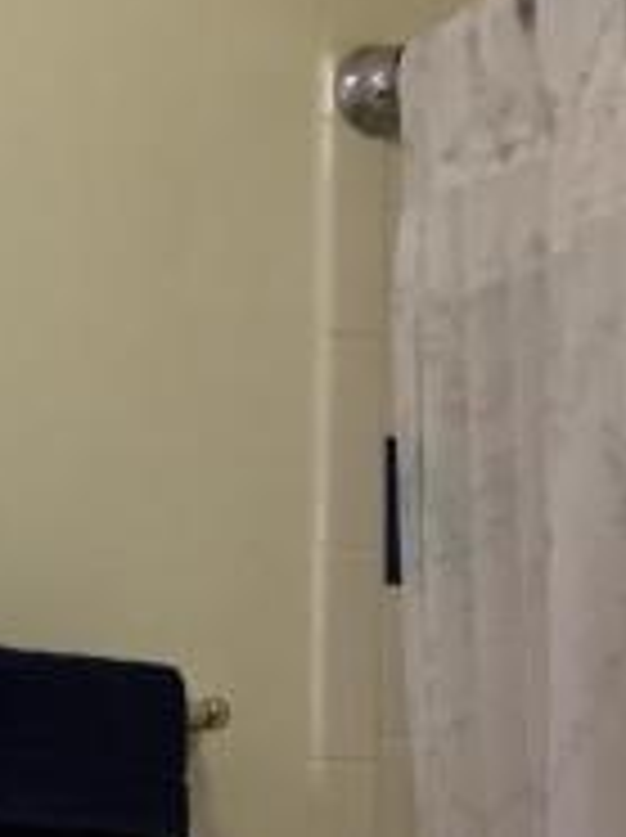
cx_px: -450
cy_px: 1332
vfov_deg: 15.0
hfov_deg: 11.5
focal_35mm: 120
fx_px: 2900
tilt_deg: -0.4
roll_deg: -2.0
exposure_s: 1/30
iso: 80
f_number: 2.2
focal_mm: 4.15
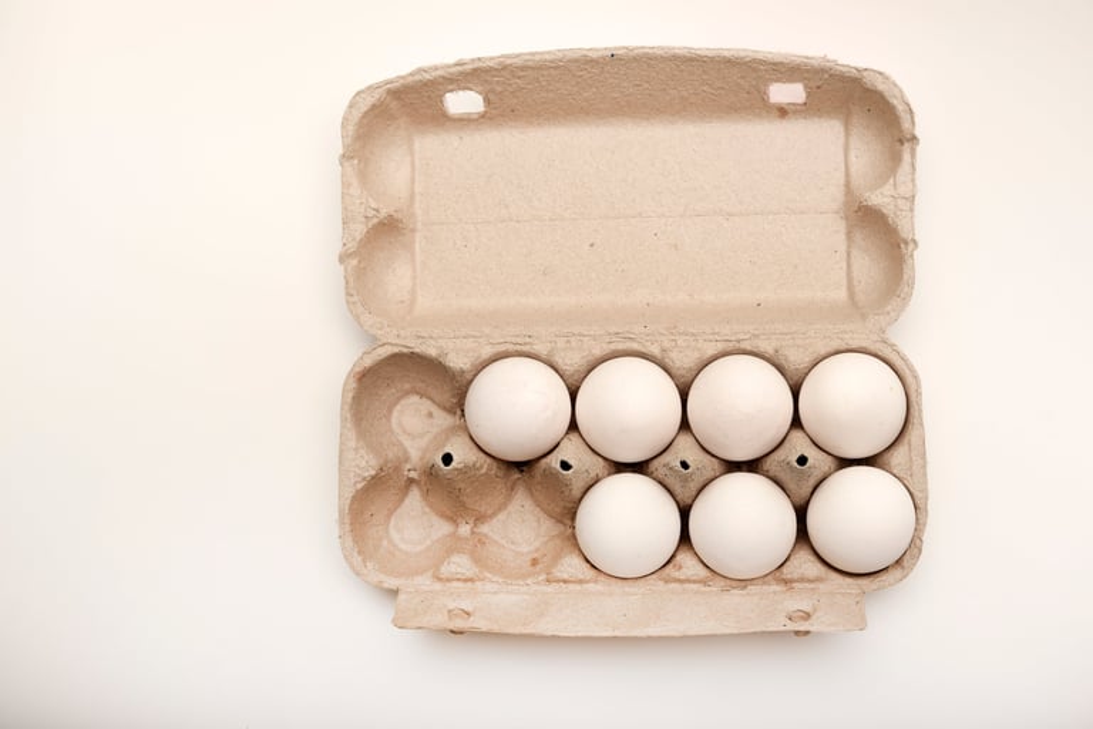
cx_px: 546
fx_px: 1822
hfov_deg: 33.4
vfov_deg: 22.6
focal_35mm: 60
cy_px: 364
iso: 125
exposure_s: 1/200
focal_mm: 60
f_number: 8
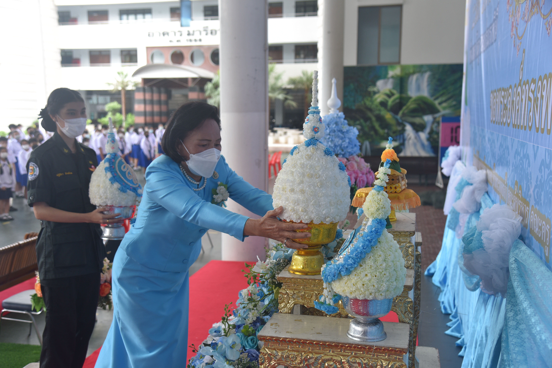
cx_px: 276
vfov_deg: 33.4
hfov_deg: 48.5
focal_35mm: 40
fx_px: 613
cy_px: 184
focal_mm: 40
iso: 500
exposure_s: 1/80
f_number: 5
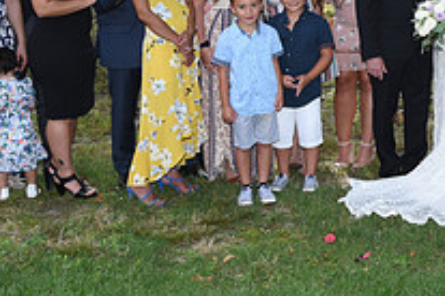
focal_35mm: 87
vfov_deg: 15.3
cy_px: -23
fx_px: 1075
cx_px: 494
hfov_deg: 22.1
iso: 400
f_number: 6.3
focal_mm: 31
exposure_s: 1/200
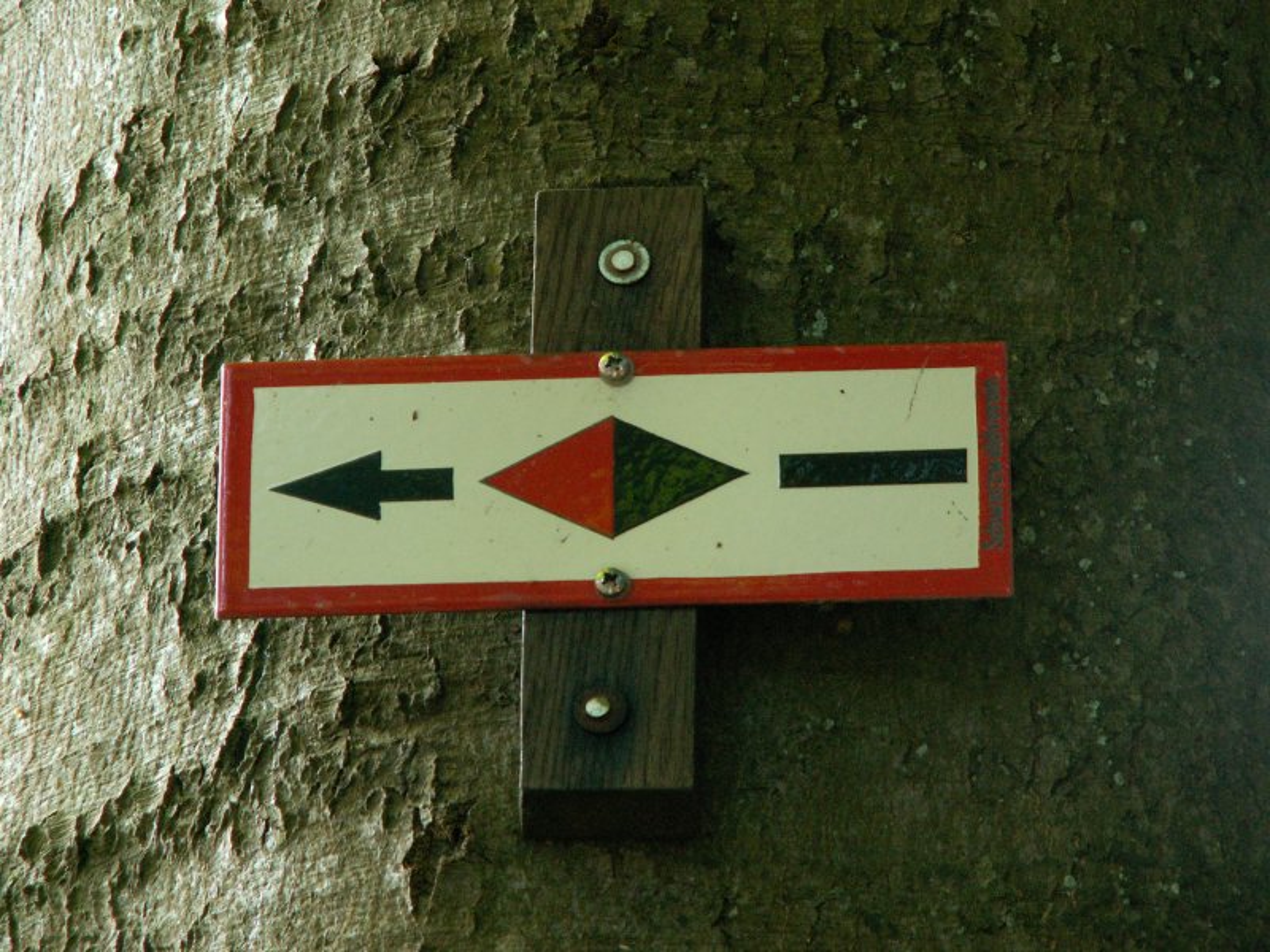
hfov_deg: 9.2
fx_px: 7851
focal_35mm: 214
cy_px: 476
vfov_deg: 6.9
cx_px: 635
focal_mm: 35.04
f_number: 4
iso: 160
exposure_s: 1/15
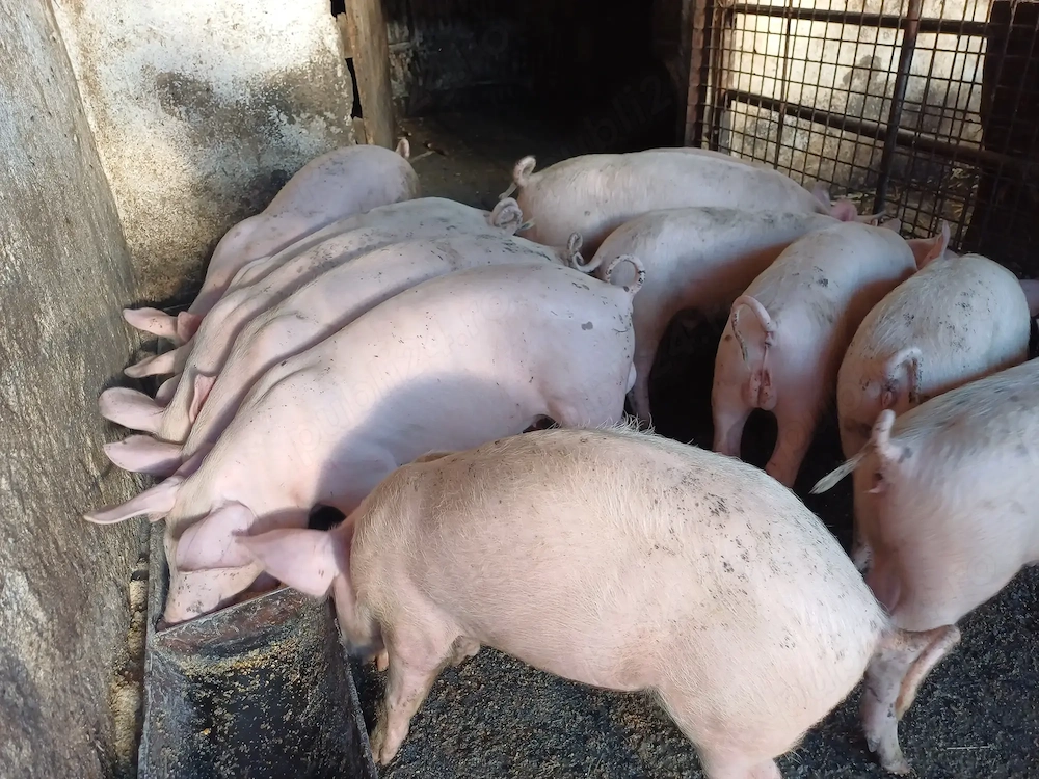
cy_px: 390
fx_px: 750
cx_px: 520
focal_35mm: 25
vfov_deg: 54.9
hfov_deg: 69.4
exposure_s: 1/100
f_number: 1.8
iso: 80
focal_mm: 4.65
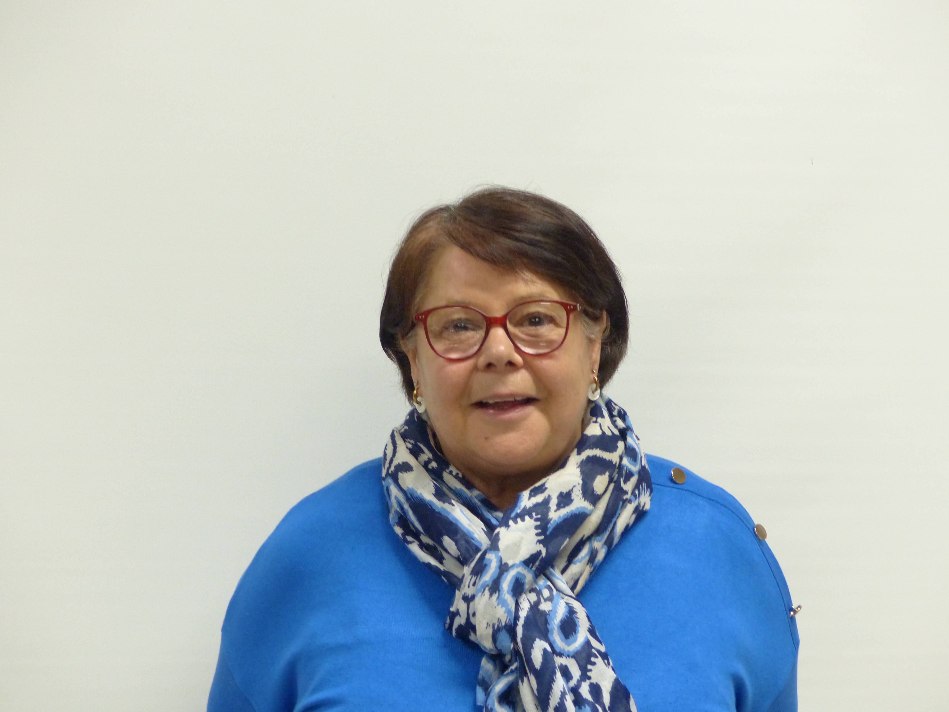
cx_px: 474
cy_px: 356
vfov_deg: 20.4
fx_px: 1974
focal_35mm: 72
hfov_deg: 27.0
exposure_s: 1/50
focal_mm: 13
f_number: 2.8
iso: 400
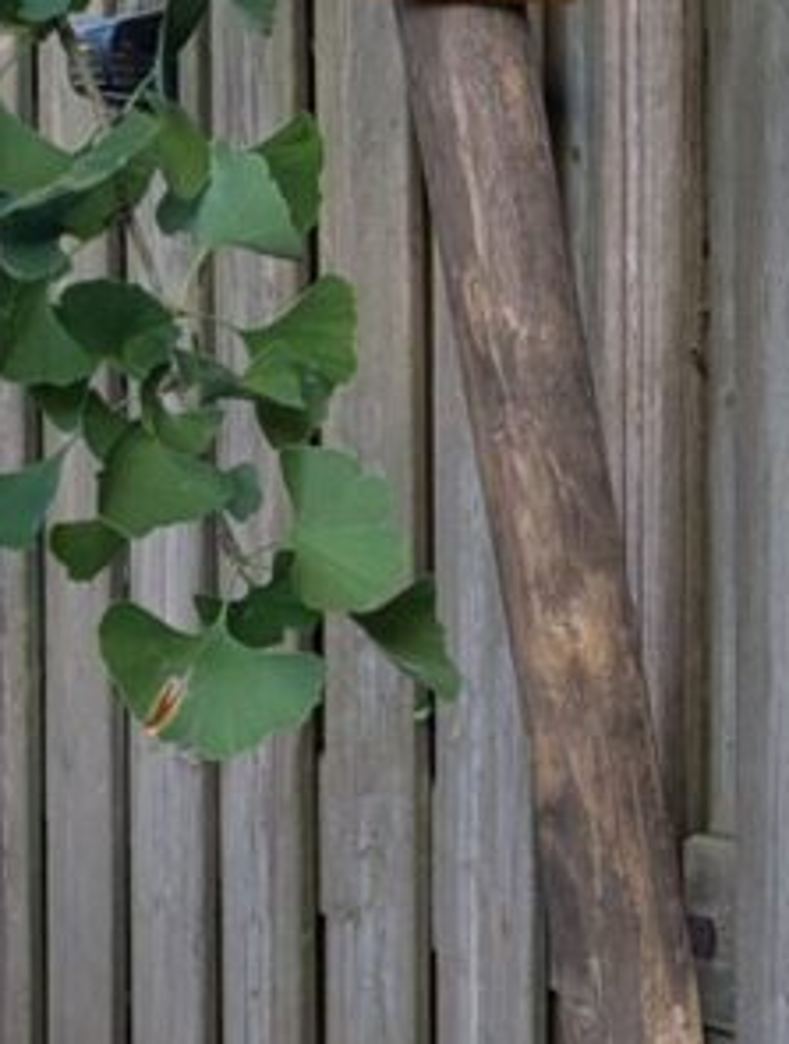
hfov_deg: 13.4
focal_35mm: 107
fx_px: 3235
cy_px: 575
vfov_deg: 18.3
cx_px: 1037
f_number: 1.85
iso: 51
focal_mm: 6.81
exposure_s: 1/238
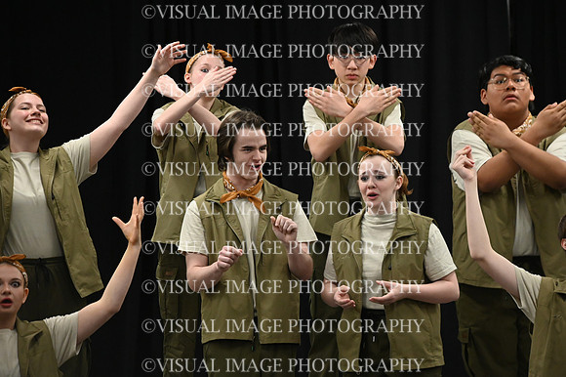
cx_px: 283
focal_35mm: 320
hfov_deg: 6.4
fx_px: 5028
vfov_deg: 4.3
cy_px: 188
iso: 8000
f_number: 6.3
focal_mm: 320
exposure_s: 1/250
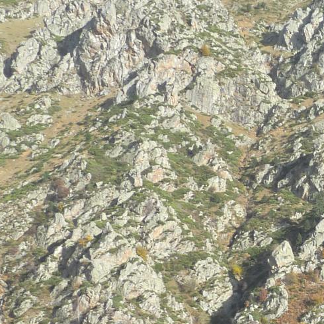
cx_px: 513
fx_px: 826
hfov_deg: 19.0
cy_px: 312
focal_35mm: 78
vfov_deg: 21.5
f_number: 5
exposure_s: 1/200
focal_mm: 4.8
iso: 160
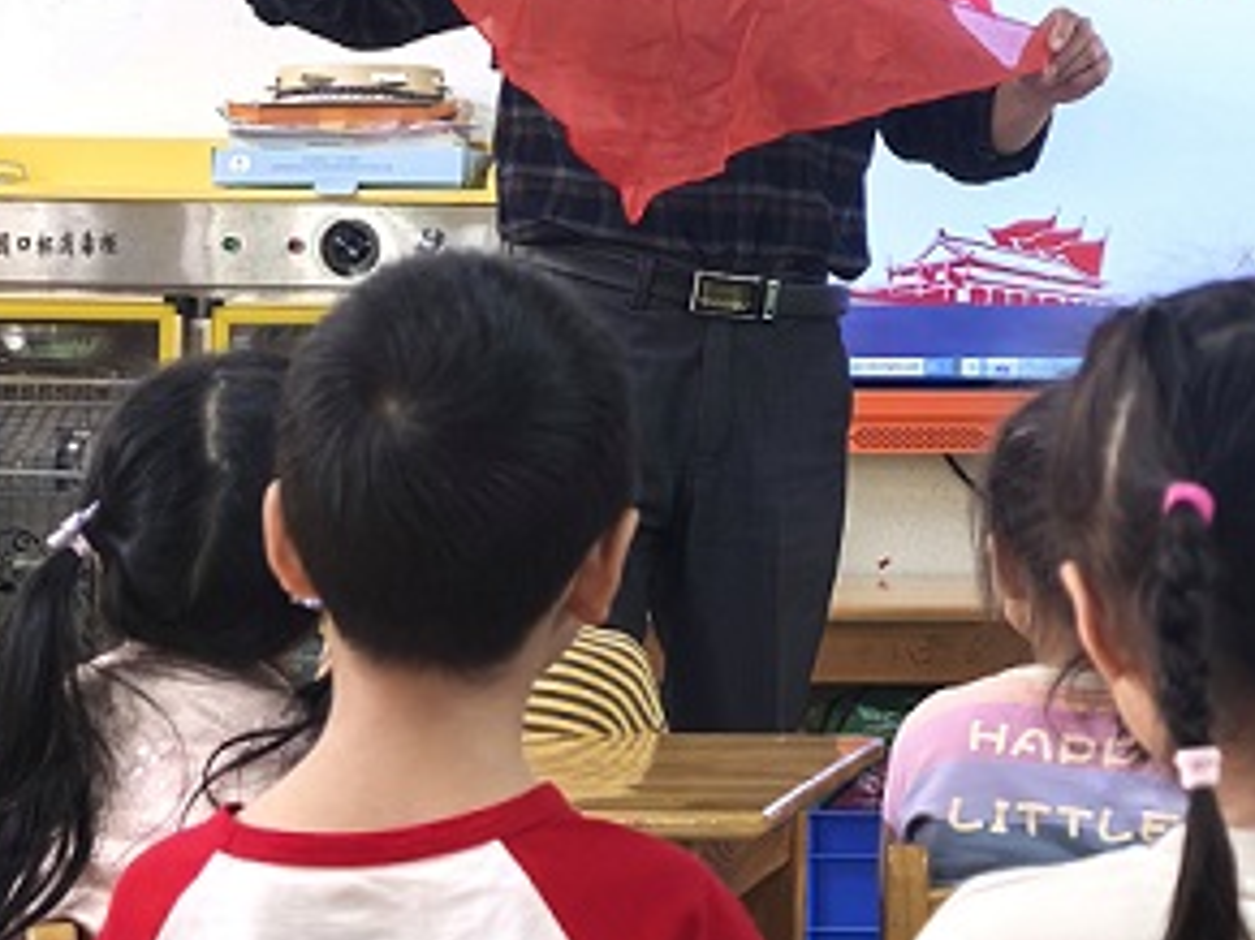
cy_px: 136
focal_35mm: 129
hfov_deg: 15.0
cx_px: 1238
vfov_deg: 11.4
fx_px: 4675
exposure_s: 1/100
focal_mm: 6.98
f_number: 1.4
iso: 125
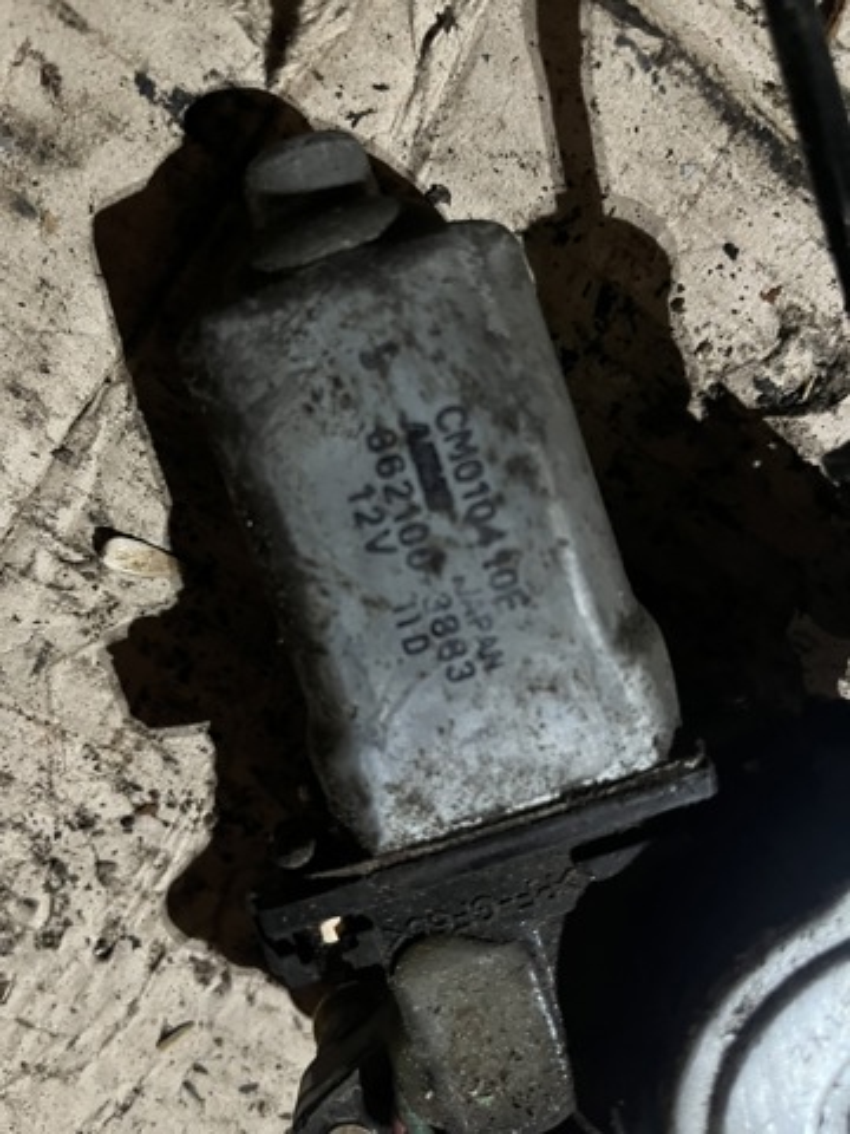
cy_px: 567
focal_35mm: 26
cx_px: 425
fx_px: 851
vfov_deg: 67.3
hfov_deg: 53.1
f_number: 1.6
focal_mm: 5.1
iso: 640
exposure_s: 1/25
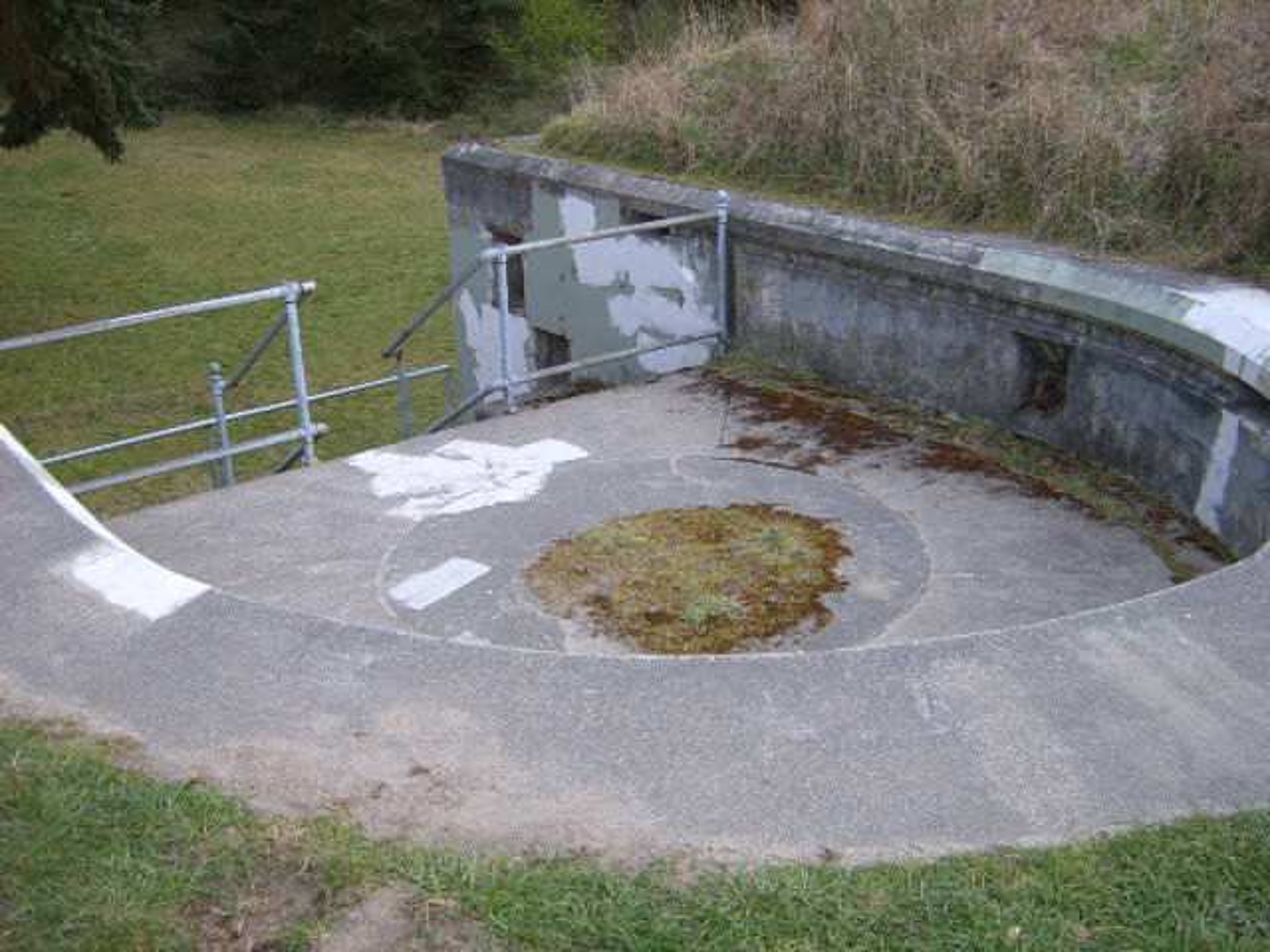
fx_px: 1284
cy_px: 476
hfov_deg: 52.6
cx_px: 635
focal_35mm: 35
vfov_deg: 40.7
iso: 50
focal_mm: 5.8
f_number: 2.8
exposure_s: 1/180
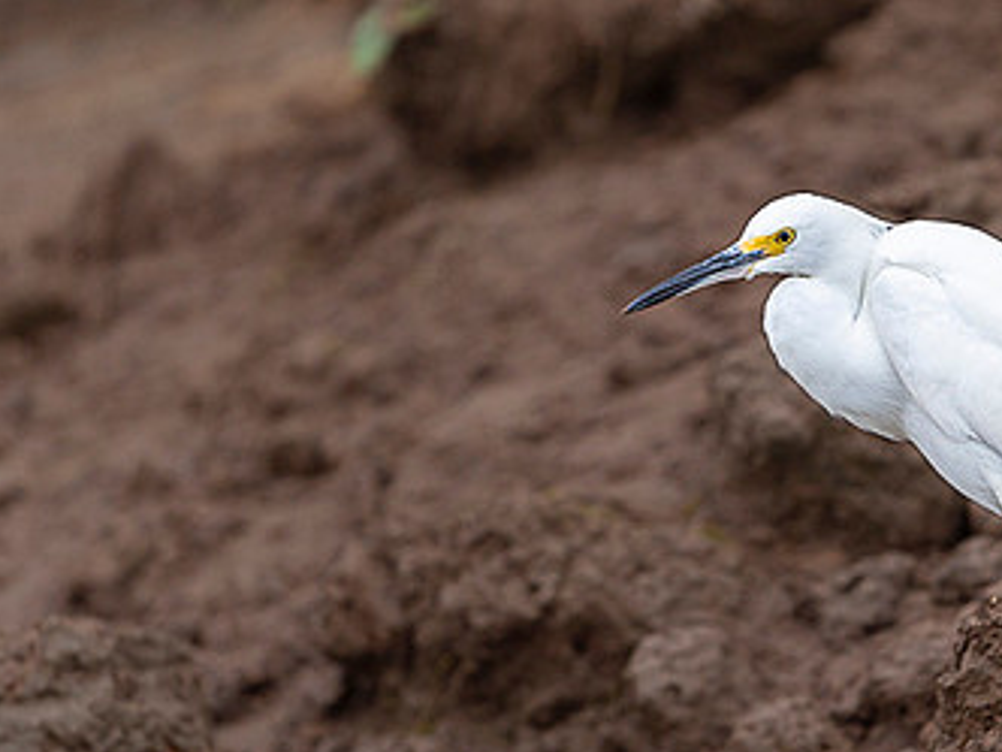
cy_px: 399
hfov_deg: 2.4
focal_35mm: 840
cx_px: 658
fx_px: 24315
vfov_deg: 1.8
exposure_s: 1/200
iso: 800
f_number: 4
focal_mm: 500
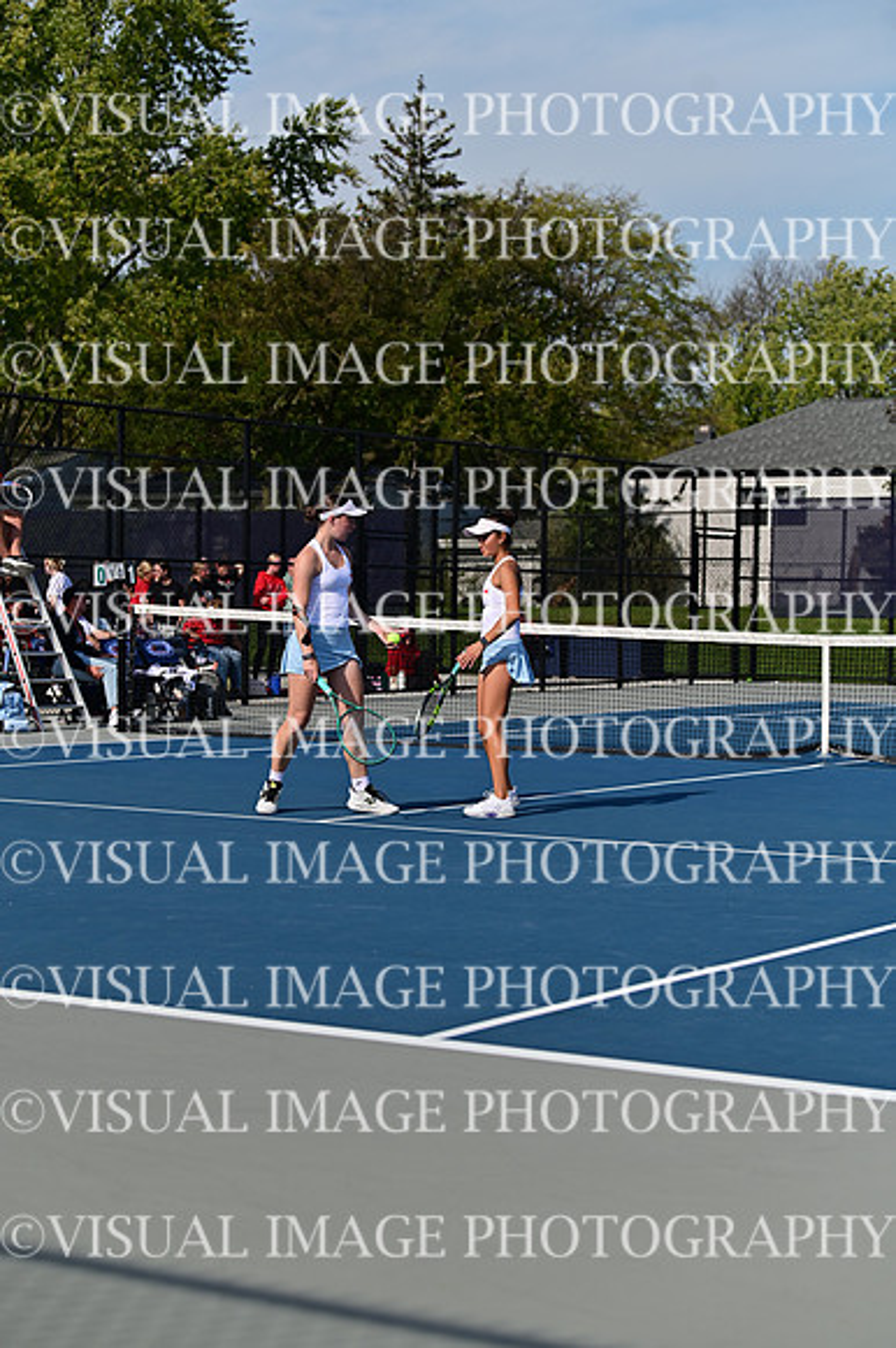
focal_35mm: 70
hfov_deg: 19.4
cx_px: 448
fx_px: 2616
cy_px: 674
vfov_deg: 28.9
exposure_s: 1/2500
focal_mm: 70
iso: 100
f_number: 4
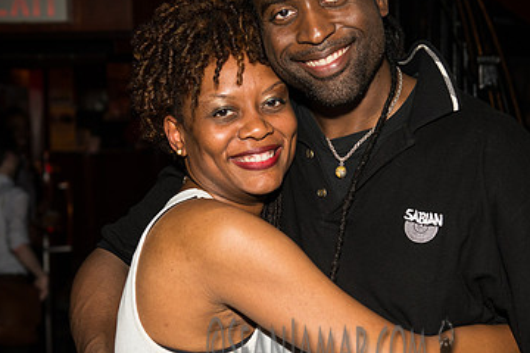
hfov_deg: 24.4
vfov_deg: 16.5
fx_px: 1222
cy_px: 189
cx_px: 305
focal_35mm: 83
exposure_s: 1/200
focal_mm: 48
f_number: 4
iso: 800
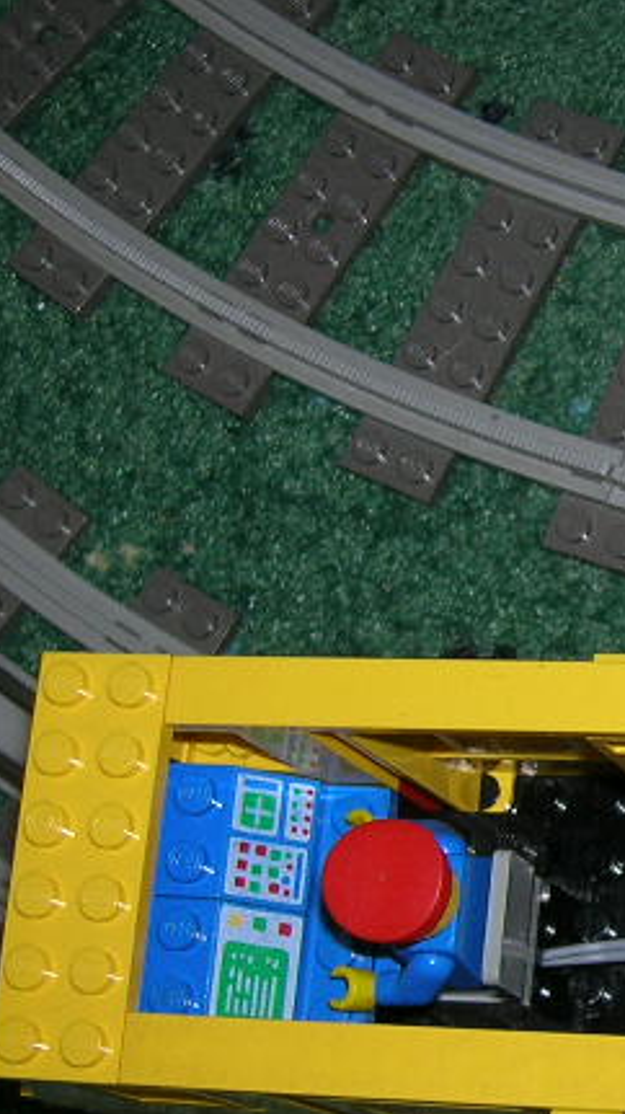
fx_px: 2596
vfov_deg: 24.1
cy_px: 716
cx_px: 1012
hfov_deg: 12.8
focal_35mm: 88
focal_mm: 5.7
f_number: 2.9
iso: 50
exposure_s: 1/60.1
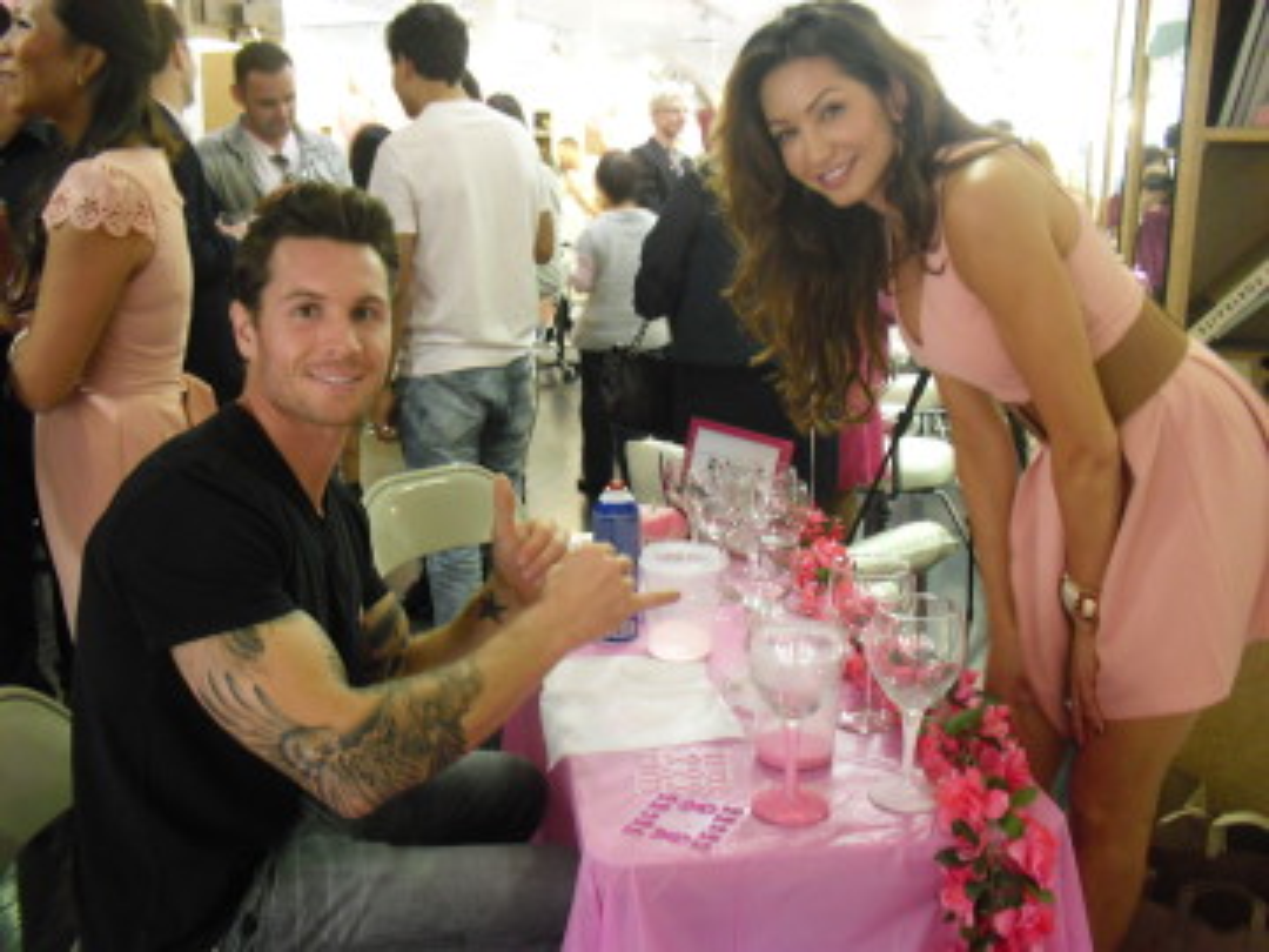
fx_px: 1320
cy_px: 476
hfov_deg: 51.4
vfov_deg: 39.7
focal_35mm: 36
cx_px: 634
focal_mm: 6.3
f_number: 3.1
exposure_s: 1/8
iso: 200
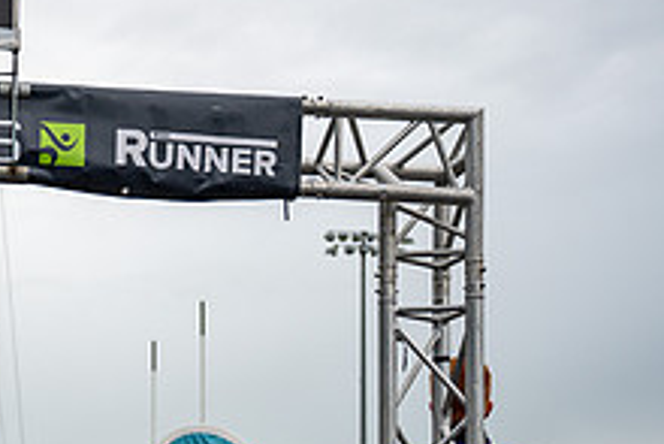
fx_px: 1753
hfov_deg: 19.8
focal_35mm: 95
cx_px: -187
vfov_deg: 14.2
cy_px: 442
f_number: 2.8
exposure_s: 1/1250
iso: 125
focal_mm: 36
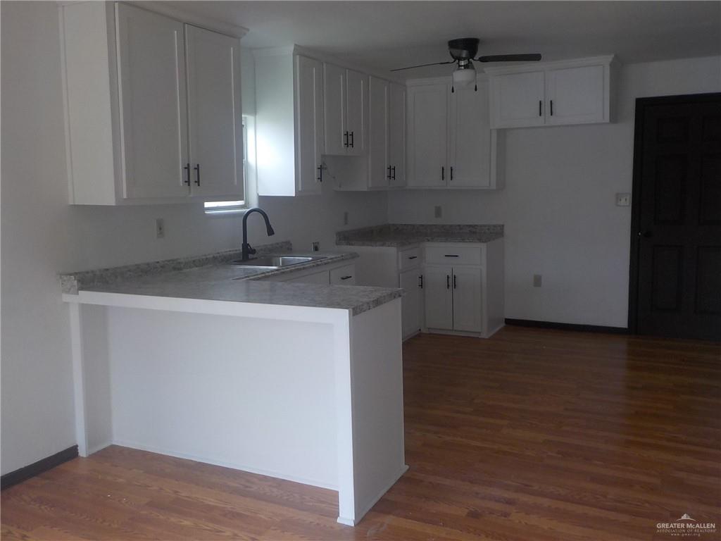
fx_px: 625
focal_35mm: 30
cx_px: 360
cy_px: 270
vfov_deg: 46.8
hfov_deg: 60.0
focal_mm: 4.1
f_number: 3.3
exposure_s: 1/80
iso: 125
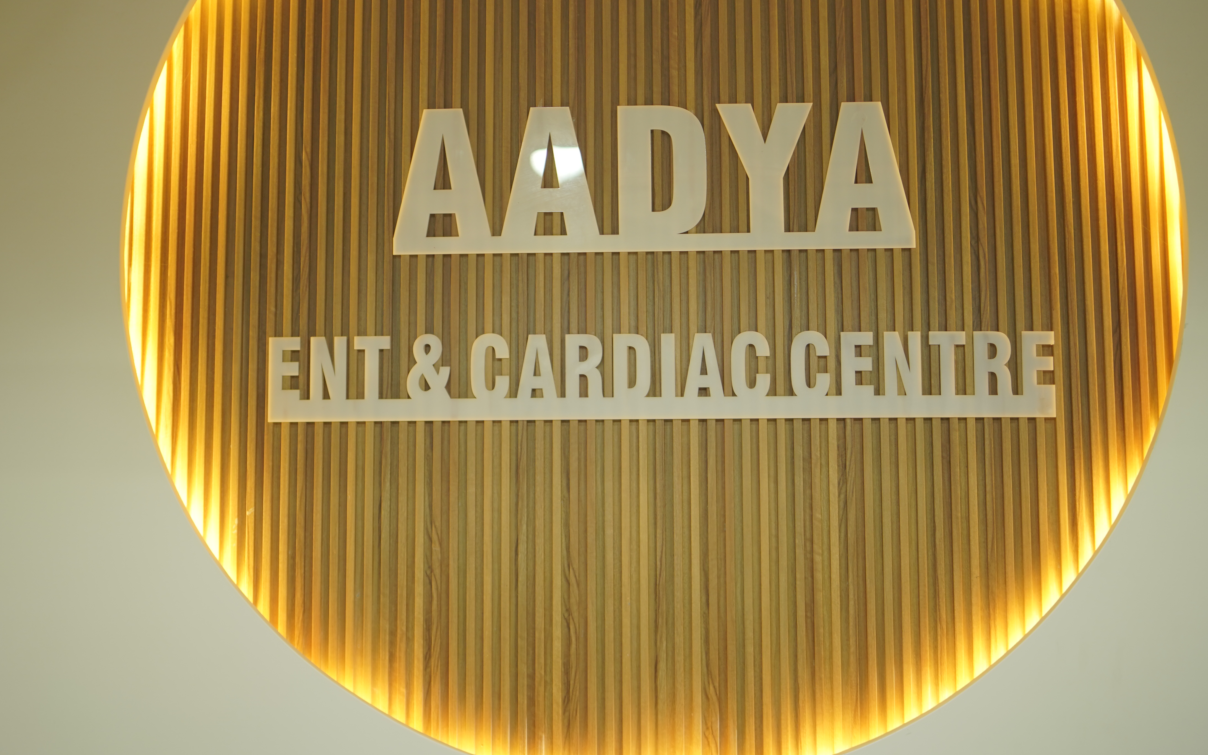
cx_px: 565
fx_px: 1613
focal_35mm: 49
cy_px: 271
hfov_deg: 41.0
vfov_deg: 26.2
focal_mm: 35
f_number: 1.8
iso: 320
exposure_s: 1/125
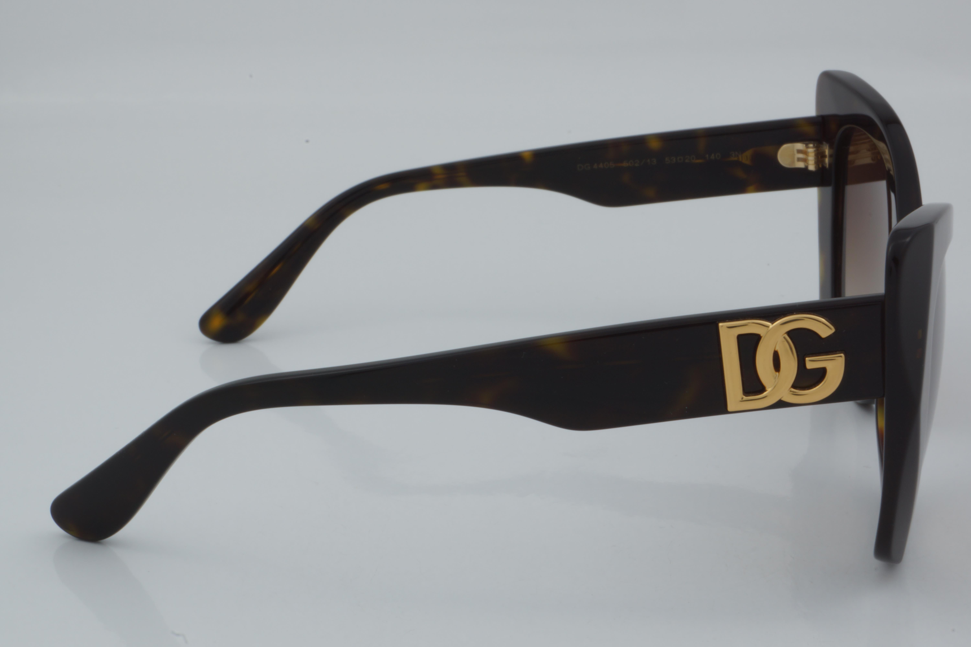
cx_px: 486
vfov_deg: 18.2
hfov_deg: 27.0
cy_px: 324
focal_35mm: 75
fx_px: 2023
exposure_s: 1/4
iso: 100
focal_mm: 50
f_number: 32
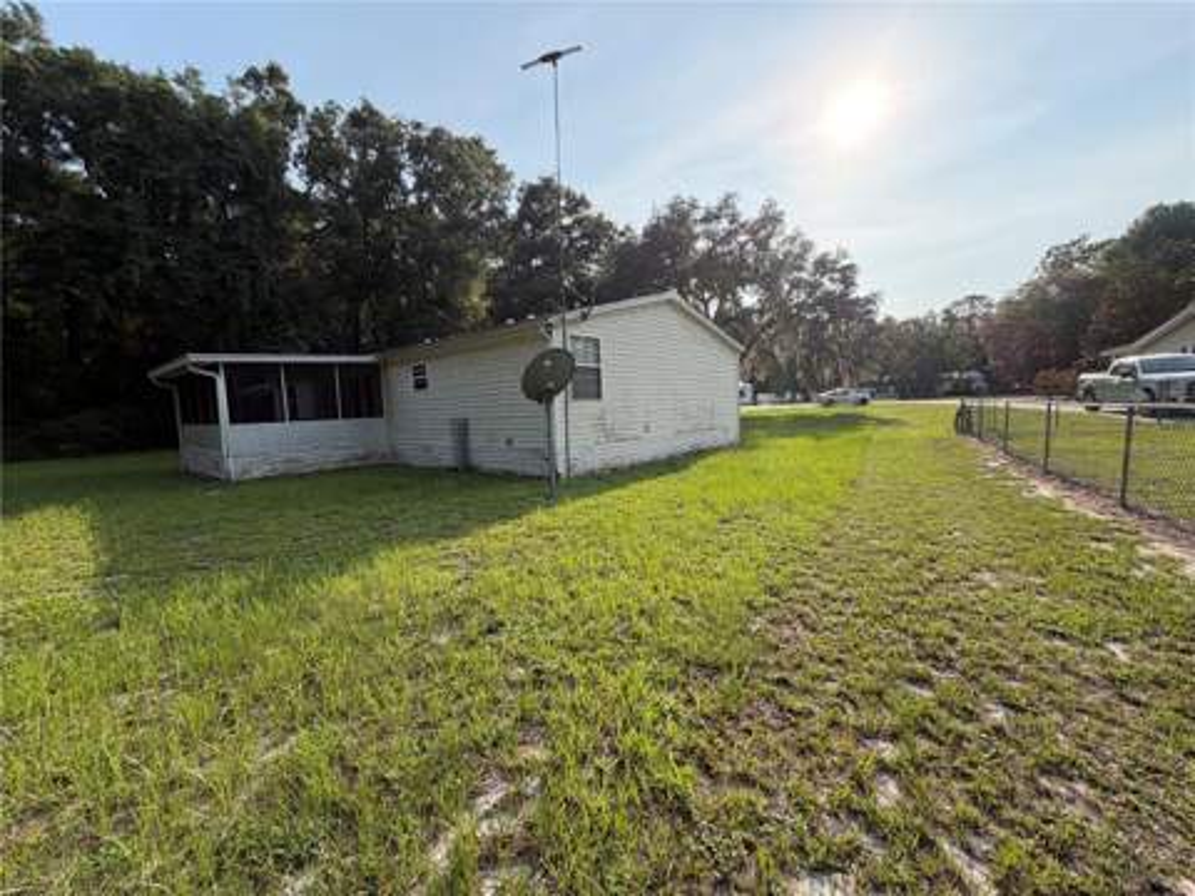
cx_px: 598
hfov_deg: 102.1
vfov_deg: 85.7
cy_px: 448
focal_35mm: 14
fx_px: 483
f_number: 2.2
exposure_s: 1/770
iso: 40
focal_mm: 2.22
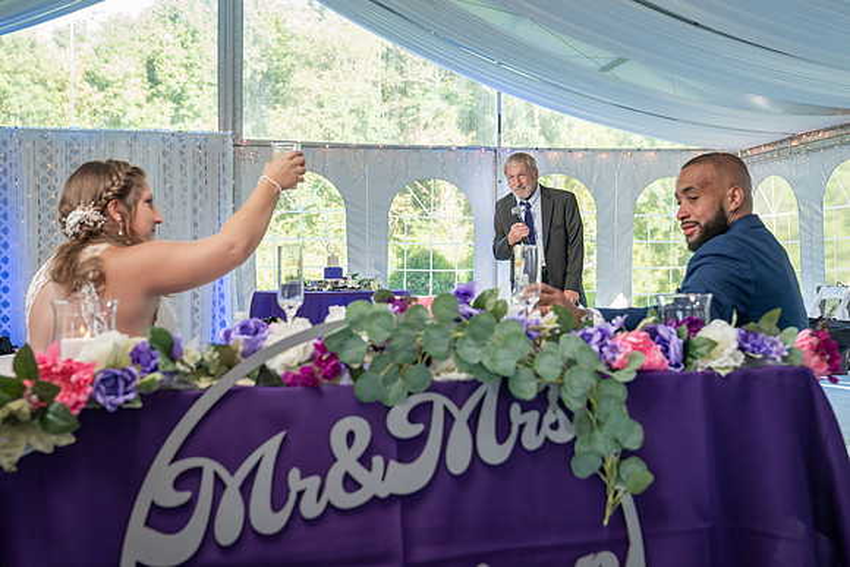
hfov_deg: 45.6
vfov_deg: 31.3
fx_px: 1011
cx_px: 428
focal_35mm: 43
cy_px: 260
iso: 640
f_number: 4
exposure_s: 1/200
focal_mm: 39
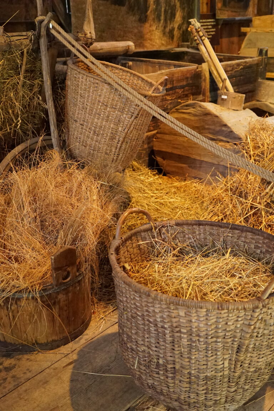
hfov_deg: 35.1
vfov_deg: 50.7
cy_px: 206
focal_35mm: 38
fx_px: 433
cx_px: 137
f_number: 4
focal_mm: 38
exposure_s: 1/125
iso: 16000
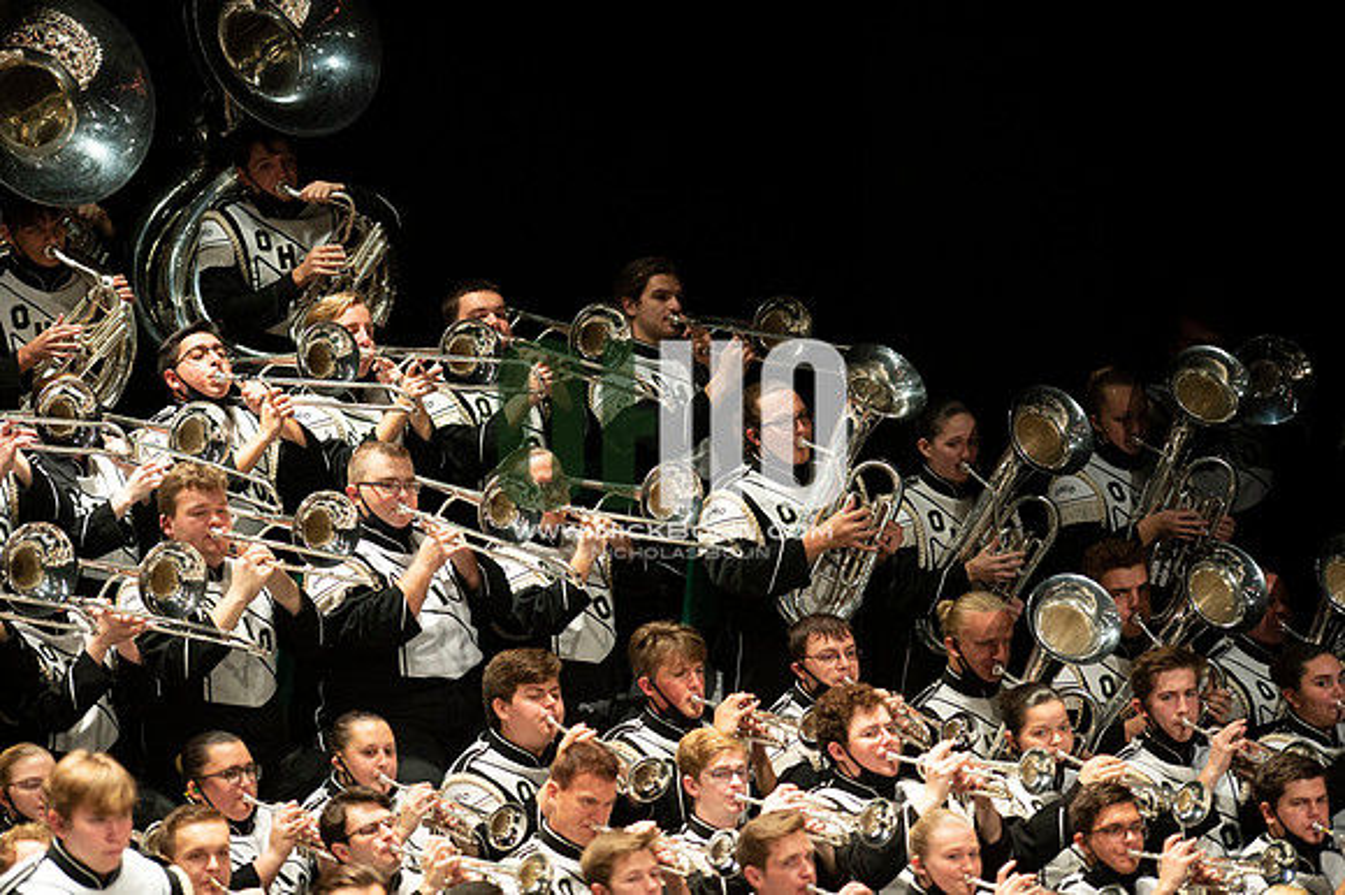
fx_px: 11202
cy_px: 448
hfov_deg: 6.9
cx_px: 672
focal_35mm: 300
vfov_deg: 4.6
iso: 3200
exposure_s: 1/500
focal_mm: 300
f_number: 2.8
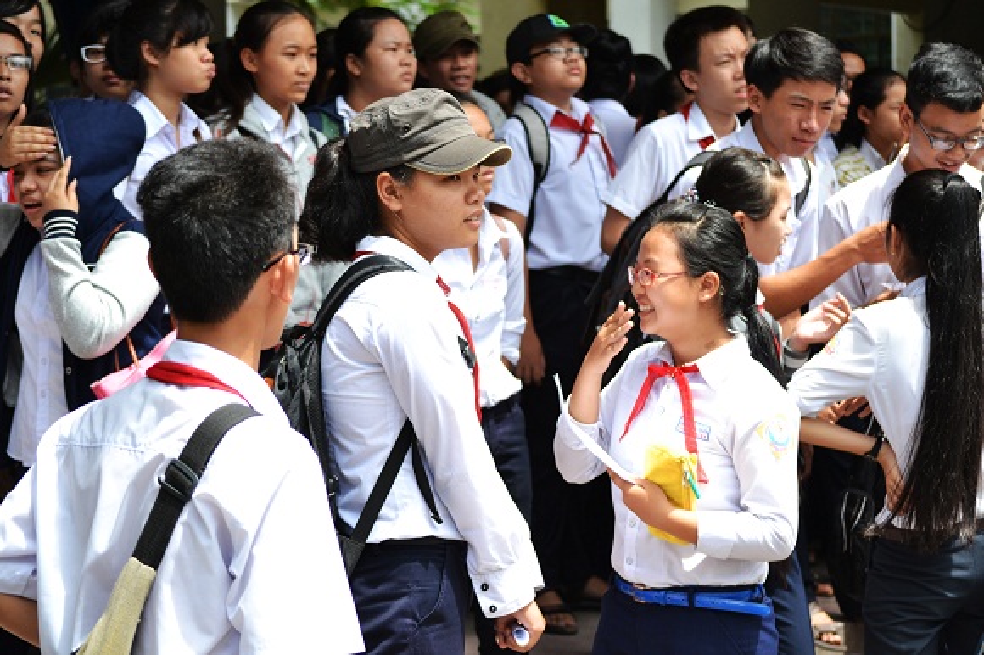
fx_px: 2254
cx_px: 492
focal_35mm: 82
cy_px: 328
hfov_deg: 24.6
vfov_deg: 16.5
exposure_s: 1/400
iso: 200
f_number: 4.5
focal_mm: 55
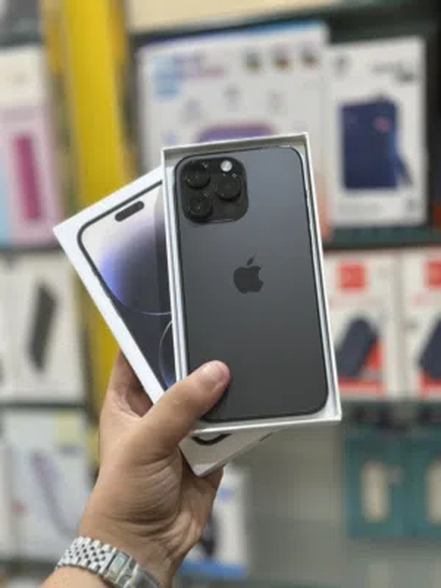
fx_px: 815
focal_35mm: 48
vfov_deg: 39.7
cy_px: 294
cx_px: 220
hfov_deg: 30.3
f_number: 1.78
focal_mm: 6.86
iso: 100
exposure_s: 1/100
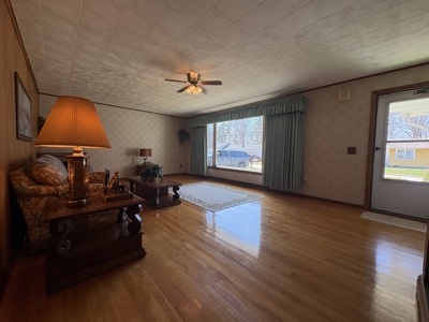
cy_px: 161
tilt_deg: -2.7
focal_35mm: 14
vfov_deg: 85.7
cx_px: 214
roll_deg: -0.8
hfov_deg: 102.1
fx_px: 174
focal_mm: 2.22
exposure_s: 1/131
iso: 80
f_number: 2.2
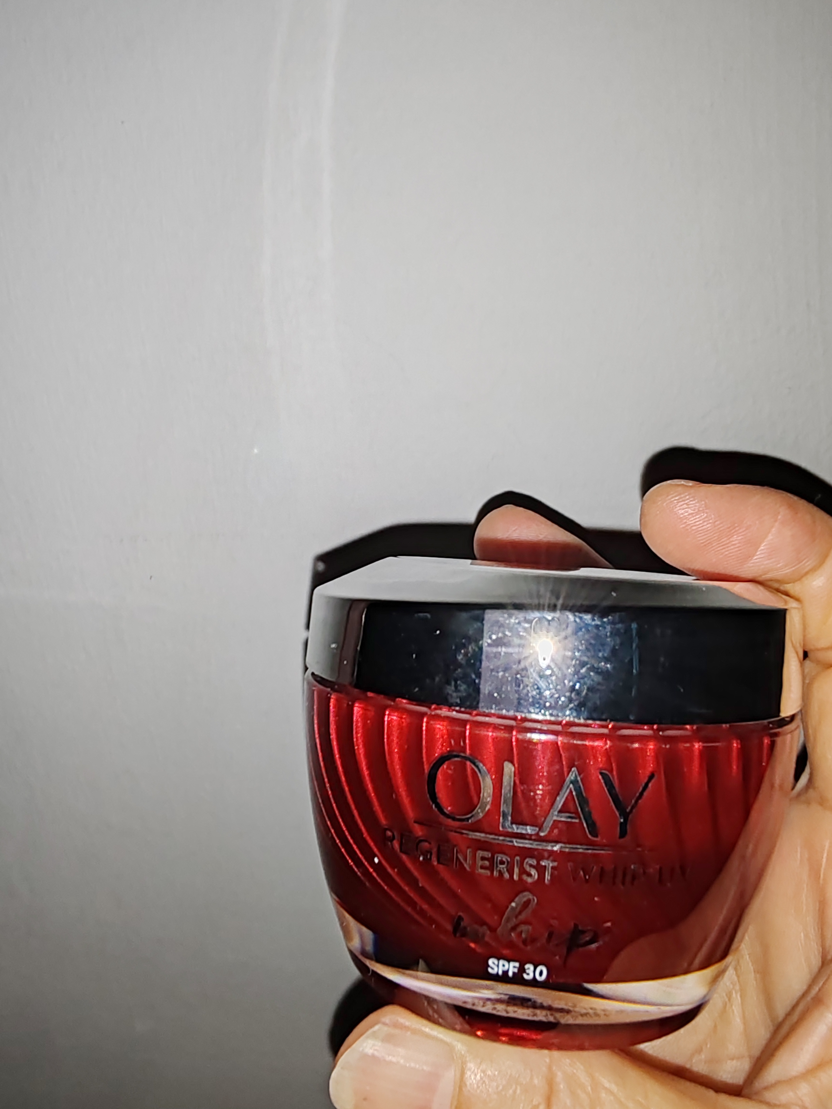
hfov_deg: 53.1
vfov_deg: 67.3
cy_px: 554
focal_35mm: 26
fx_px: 833
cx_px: 416
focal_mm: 1.96
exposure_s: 1/33
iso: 200
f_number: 2.2
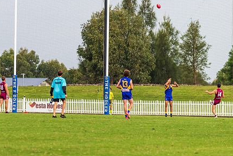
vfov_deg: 4.2
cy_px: 85
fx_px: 2144
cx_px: 171
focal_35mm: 331
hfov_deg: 6.2
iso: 800
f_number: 5.6
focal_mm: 200
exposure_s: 1/1600
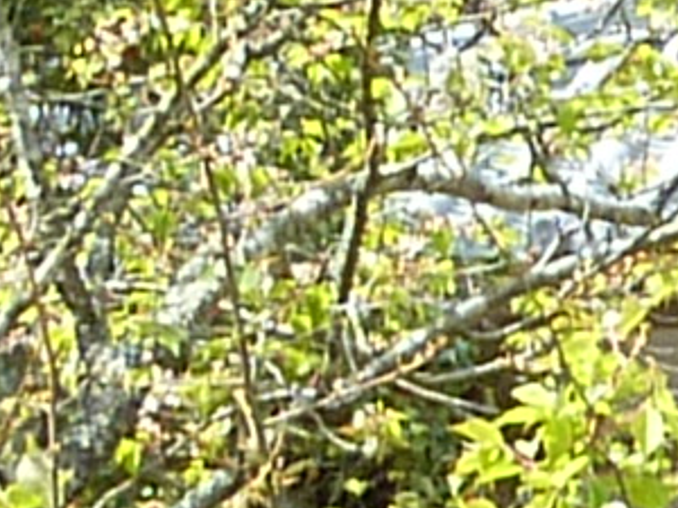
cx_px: 1383
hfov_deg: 5.6
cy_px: 476
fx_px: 6816
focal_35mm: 348
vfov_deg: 4.3
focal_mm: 4.7
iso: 80
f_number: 4
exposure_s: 1/200
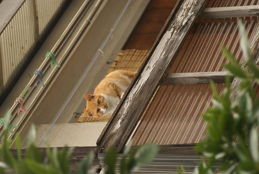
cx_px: 130
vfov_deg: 6.8
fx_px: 1459
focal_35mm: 202
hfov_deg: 10.1
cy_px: 87
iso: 200
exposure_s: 1/20
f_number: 4.5
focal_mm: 135
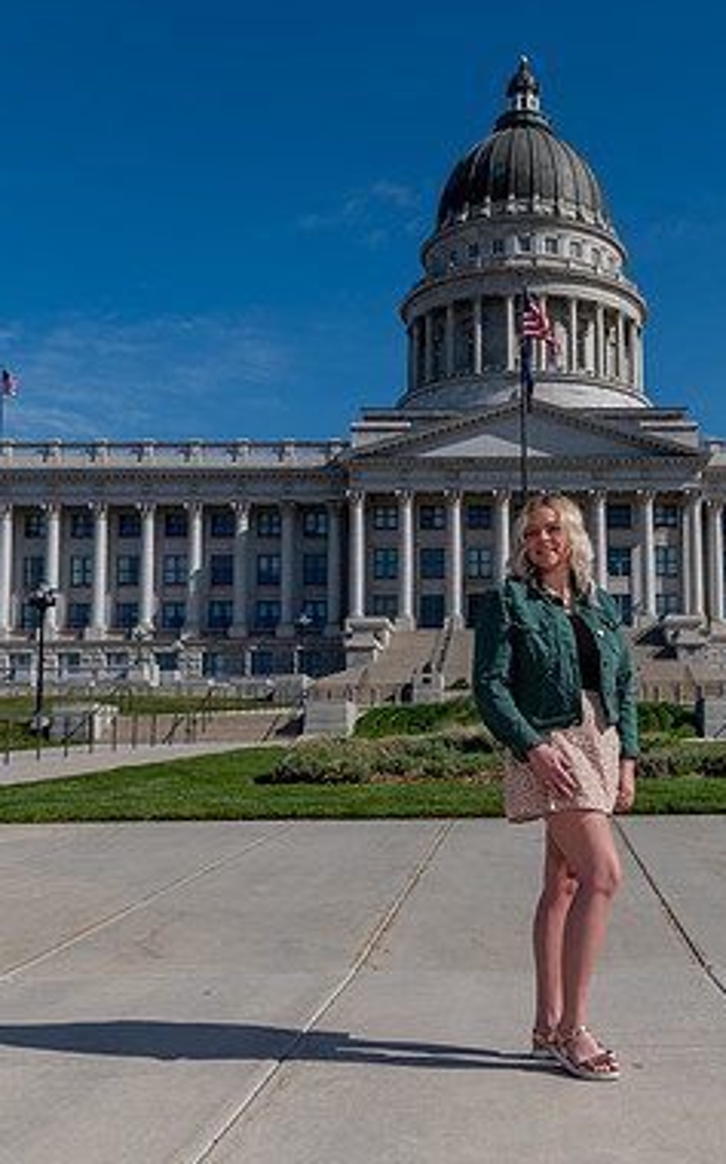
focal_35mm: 40
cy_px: 623
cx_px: 572
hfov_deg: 31.2
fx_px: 1268
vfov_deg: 49.3
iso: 125
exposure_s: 1/400
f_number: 6.3
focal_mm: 24
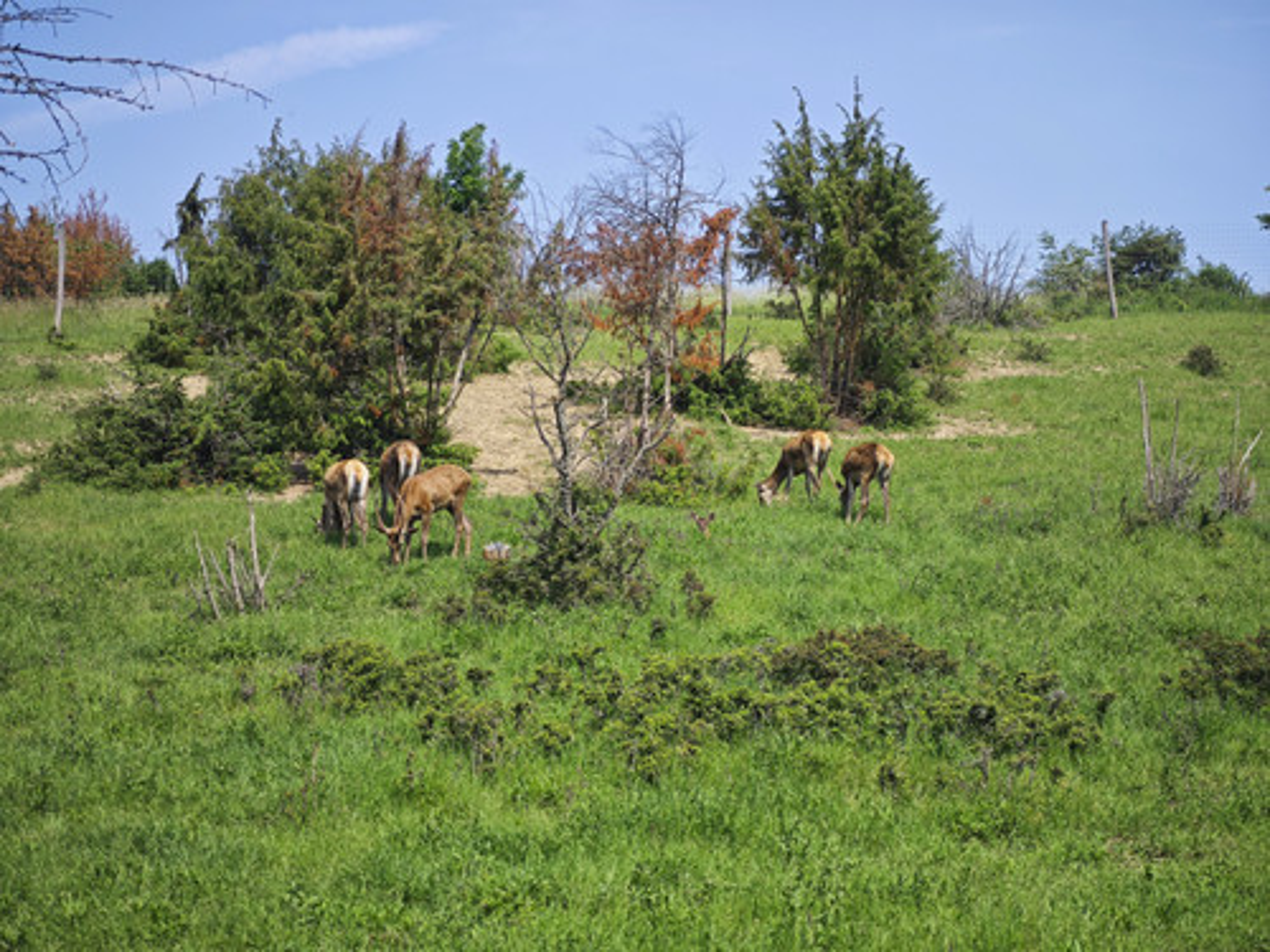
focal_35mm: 75
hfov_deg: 26.0
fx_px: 2752
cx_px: 635
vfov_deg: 19.6
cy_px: 476
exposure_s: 1/436
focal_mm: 10
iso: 50
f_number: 2
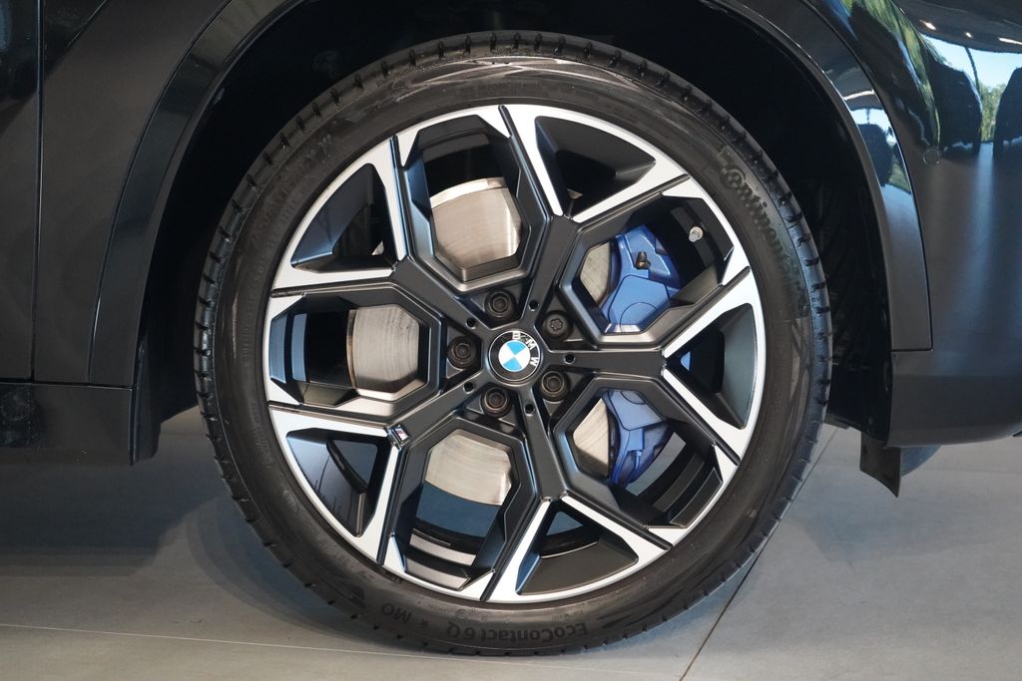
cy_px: 340
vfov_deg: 19.5
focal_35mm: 70
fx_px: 1987
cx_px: 511
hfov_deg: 28.8
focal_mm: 70
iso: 12800
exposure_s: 1/160
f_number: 5.6
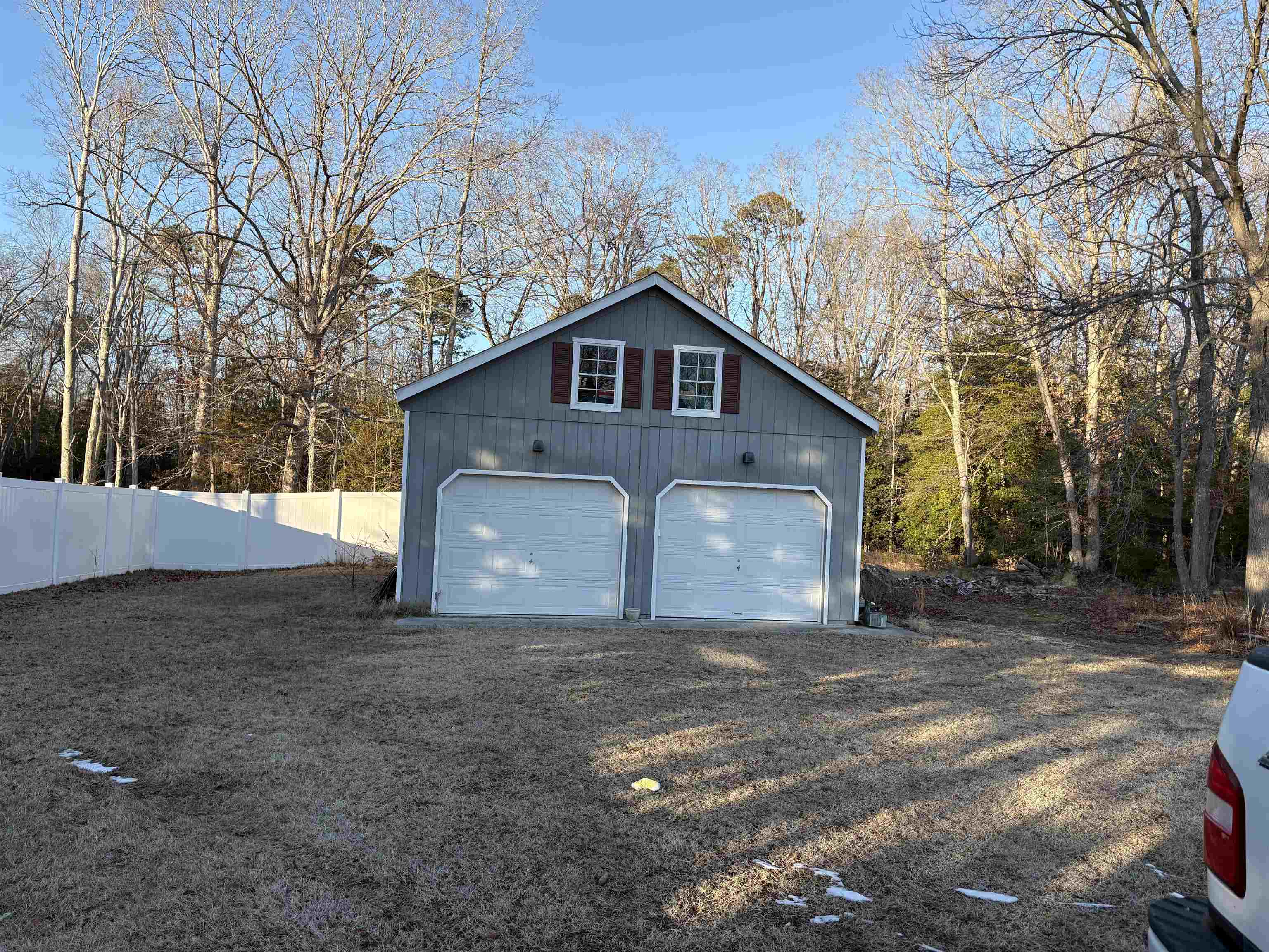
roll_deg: -2.5
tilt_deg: +2.8
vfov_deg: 53.1
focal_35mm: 26
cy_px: 476
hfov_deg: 67.3
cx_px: 634
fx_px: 953
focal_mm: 5.96
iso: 50
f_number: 1.6
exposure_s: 1/1048
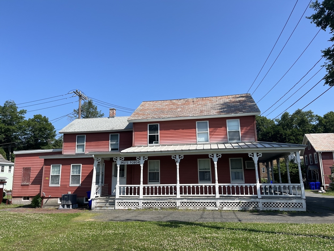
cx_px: 167
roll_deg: +0.9
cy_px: 126
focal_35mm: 26
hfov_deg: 67.3
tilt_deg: +12.3
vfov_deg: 53.1
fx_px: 251
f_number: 1.6
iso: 50
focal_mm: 5.1
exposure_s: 1/3135
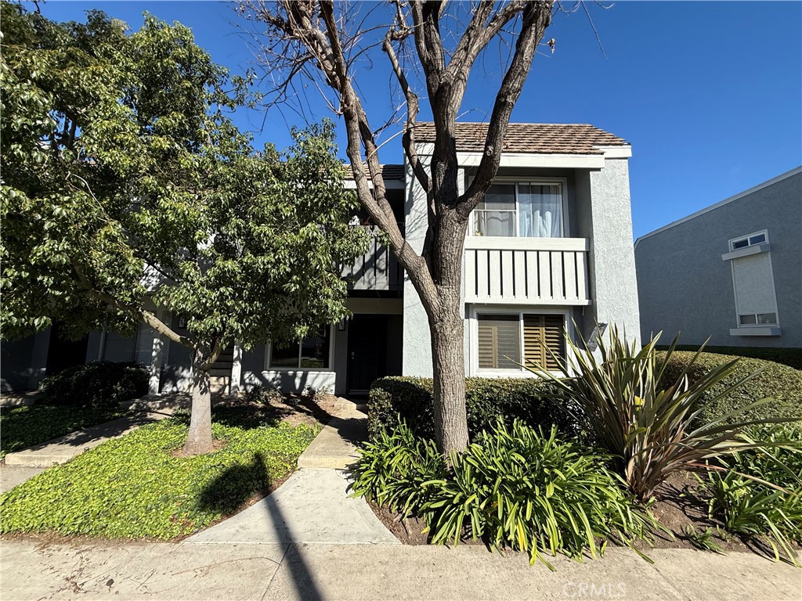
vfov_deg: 85.7
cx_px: 401
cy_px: 300
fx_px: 324
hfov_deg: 102.1
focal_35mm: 14
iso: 50
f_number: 2.2
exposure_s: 1/1745
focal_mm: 2.22
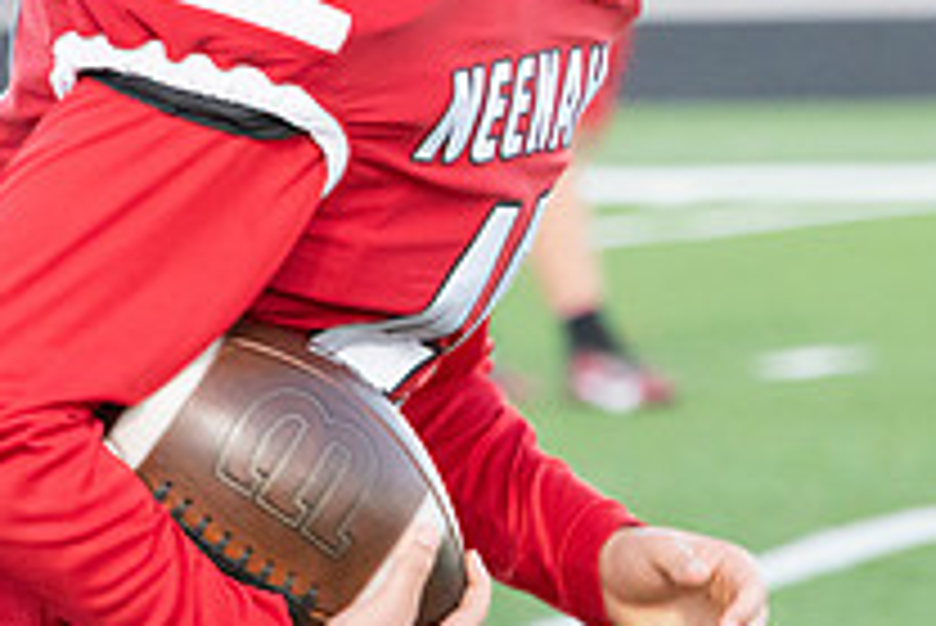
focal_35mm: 837
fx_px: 21776
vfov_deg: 1.6
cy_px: 11
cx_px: 576
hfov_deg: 2.5
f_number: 9
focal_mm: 300
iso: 8000
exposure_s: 1/500
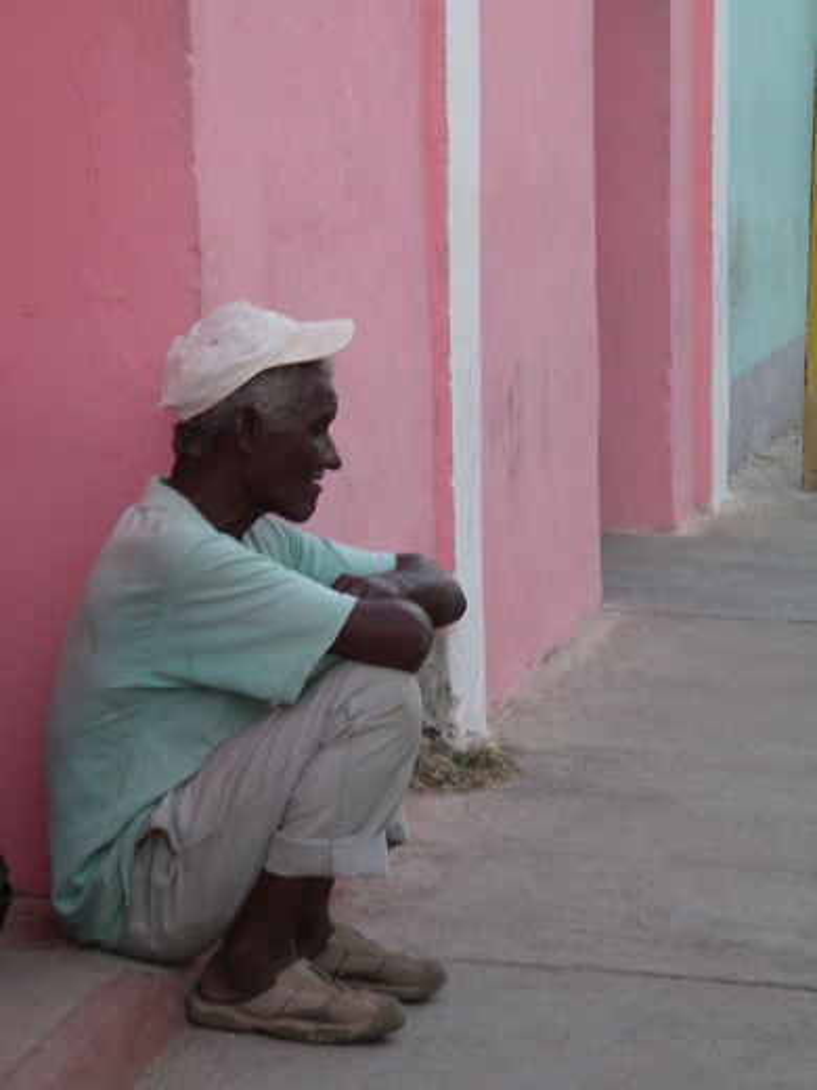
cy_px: 545
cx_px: 408
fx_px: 4909
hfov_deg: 9.5
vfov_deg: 12.7
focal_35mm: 156
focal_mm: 32.5
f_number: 4.4
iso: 200
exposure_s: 1/40
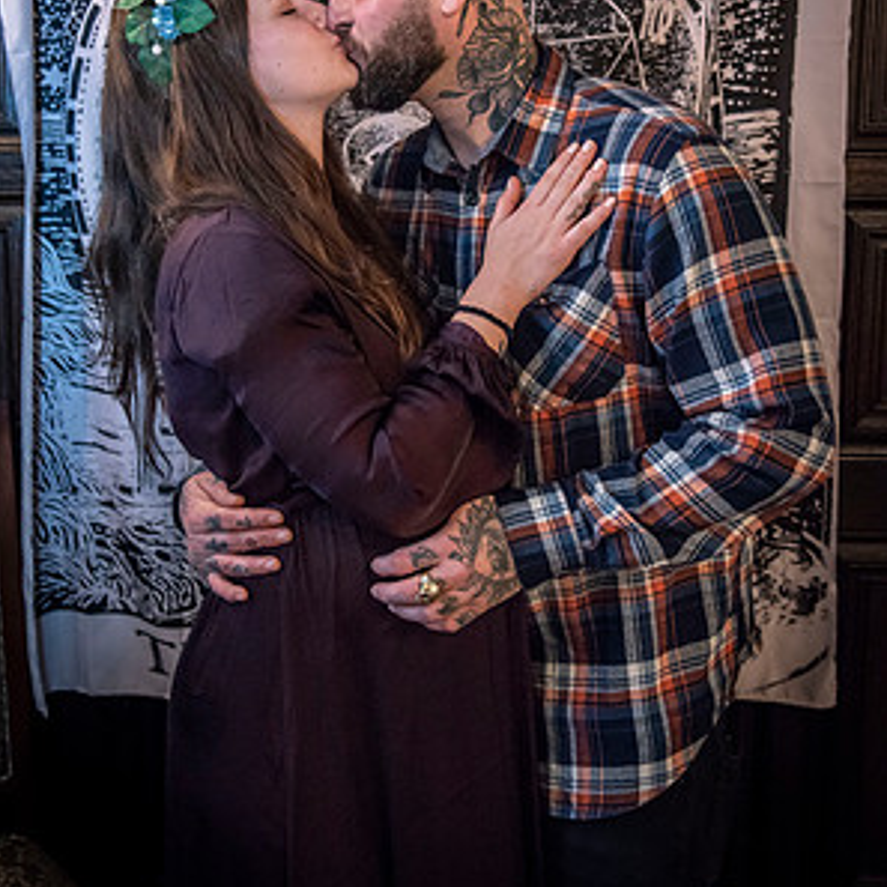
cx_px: 445
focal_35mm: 49
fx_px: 1421
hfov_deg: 34.7
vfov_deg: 34.3
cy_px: 281
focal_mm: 38
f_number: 4
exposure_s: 1/200
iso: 3200
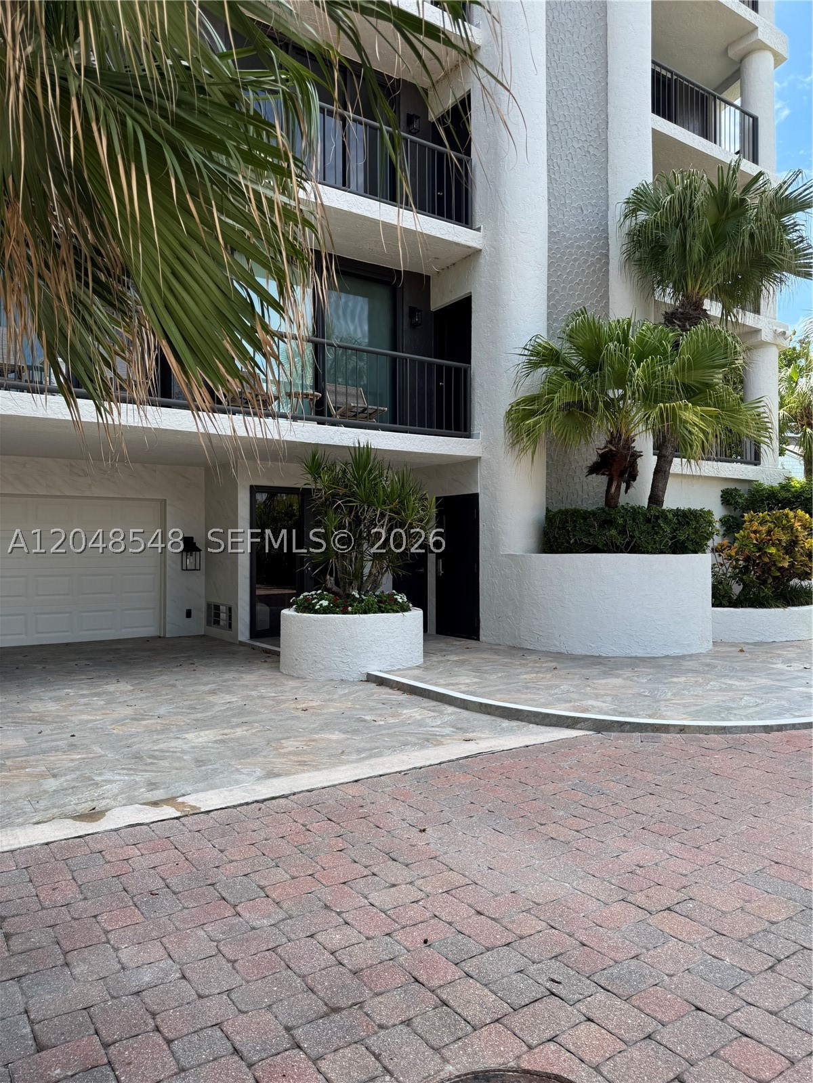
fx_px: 752
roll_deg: +0.6
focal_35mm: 24
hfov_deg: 56.8
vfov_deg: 71.6
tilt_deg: +0.4
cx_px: 406
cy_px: 542
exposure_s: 1/1311
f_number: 1.78
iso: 80
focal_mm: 6.76
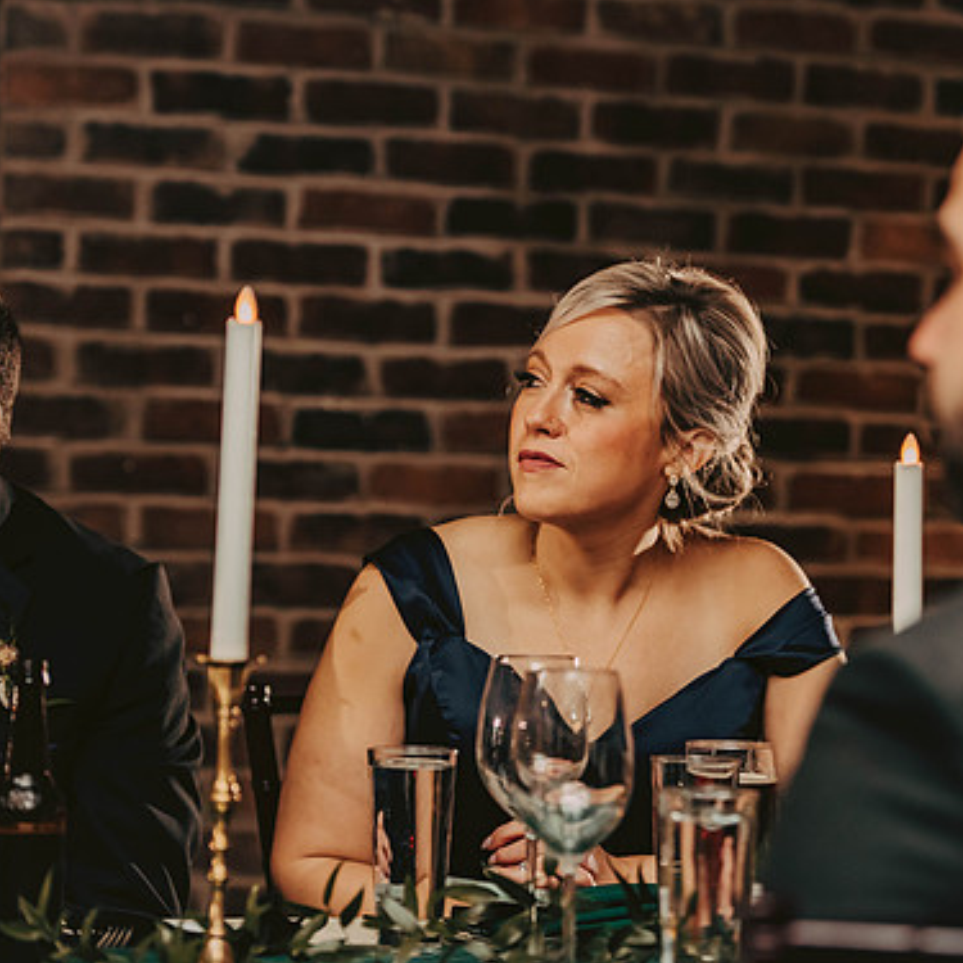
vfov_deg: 14.0
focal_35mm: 125
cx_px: 575
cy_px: 476
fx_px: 3934
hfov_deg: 13.9
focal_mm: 95
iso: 1600
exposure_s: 1/200
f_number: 3.2
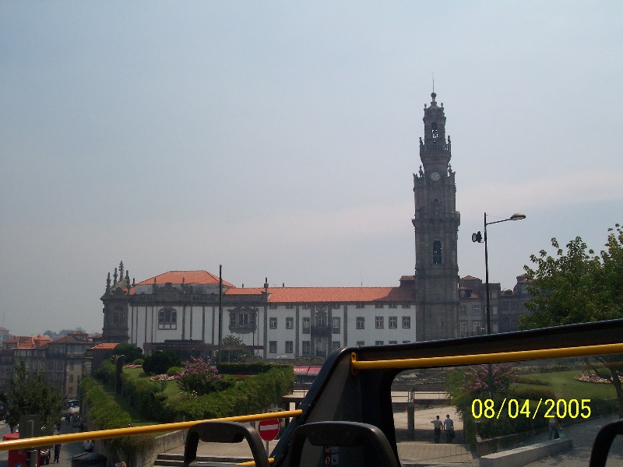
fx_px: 684
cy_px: 234
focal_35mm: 38
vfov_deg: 37.7
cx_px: 312
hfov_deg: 49.0
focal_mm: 8
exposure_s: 1/1000
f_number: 4.8
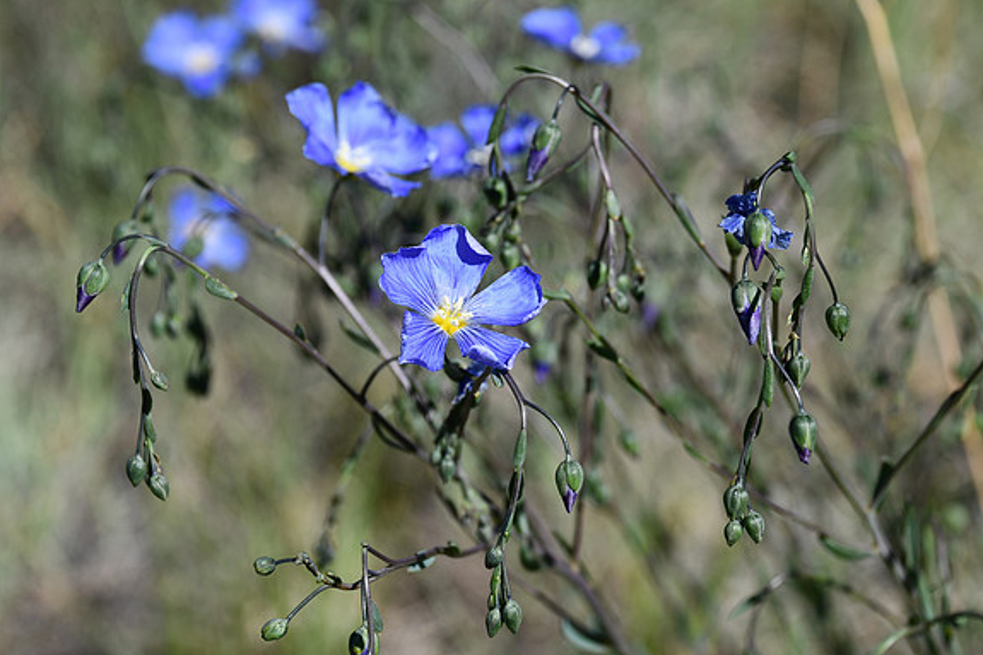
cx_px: 489
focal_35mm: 113
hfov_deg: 18.1
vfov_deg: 12.1
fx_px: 3084
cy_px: 326
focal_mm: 75
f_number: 8
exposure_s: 1/500
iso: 180
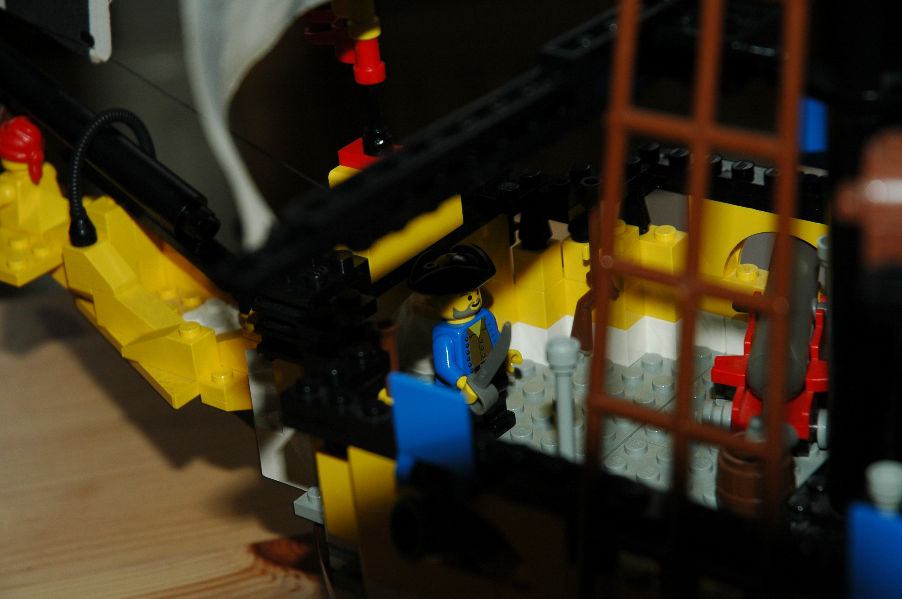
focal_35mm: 105
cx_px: 451
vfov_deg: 13.0
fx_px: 2628
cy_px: 300
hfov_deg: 19.5
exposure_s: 1/125
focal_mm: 70
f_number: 7.1
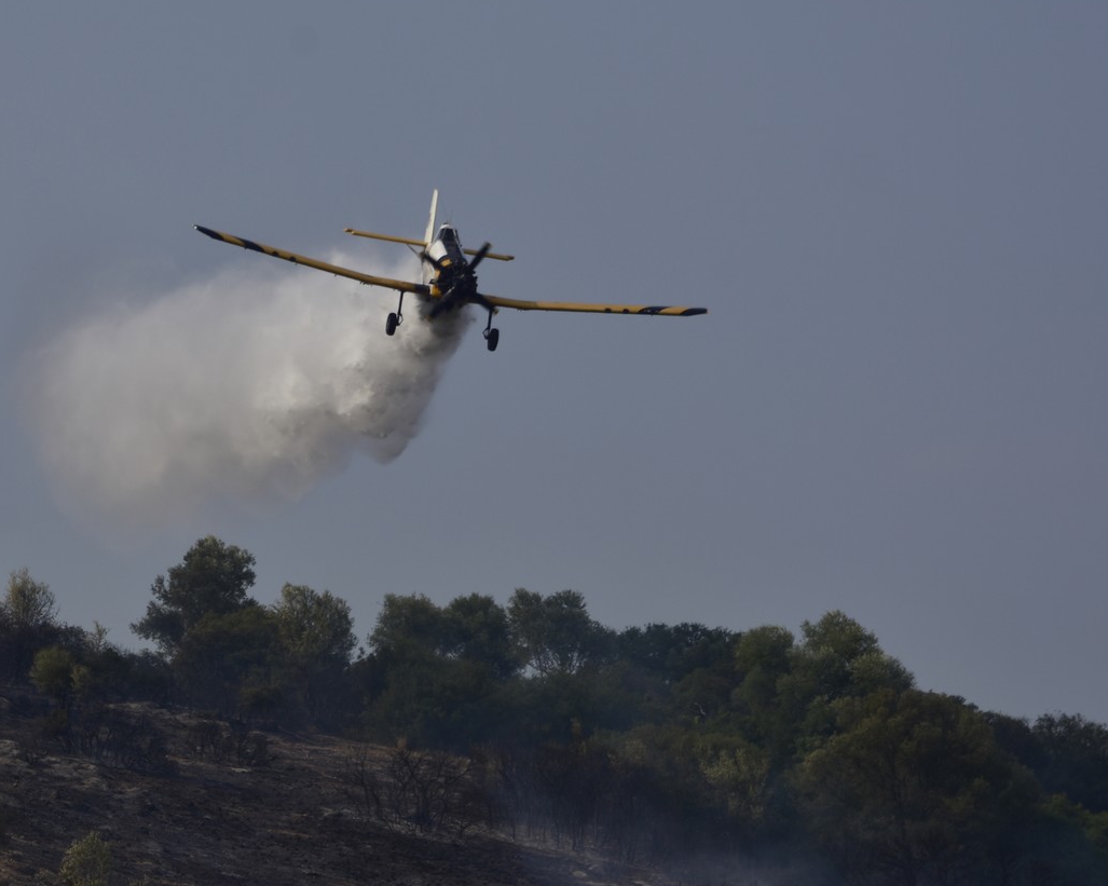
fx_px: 12228
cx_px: 291
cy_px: 459
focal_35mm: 373
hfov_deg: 5.2
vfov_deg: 4.1
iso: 100
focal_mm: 170
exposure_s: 1/1250
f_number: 5.6
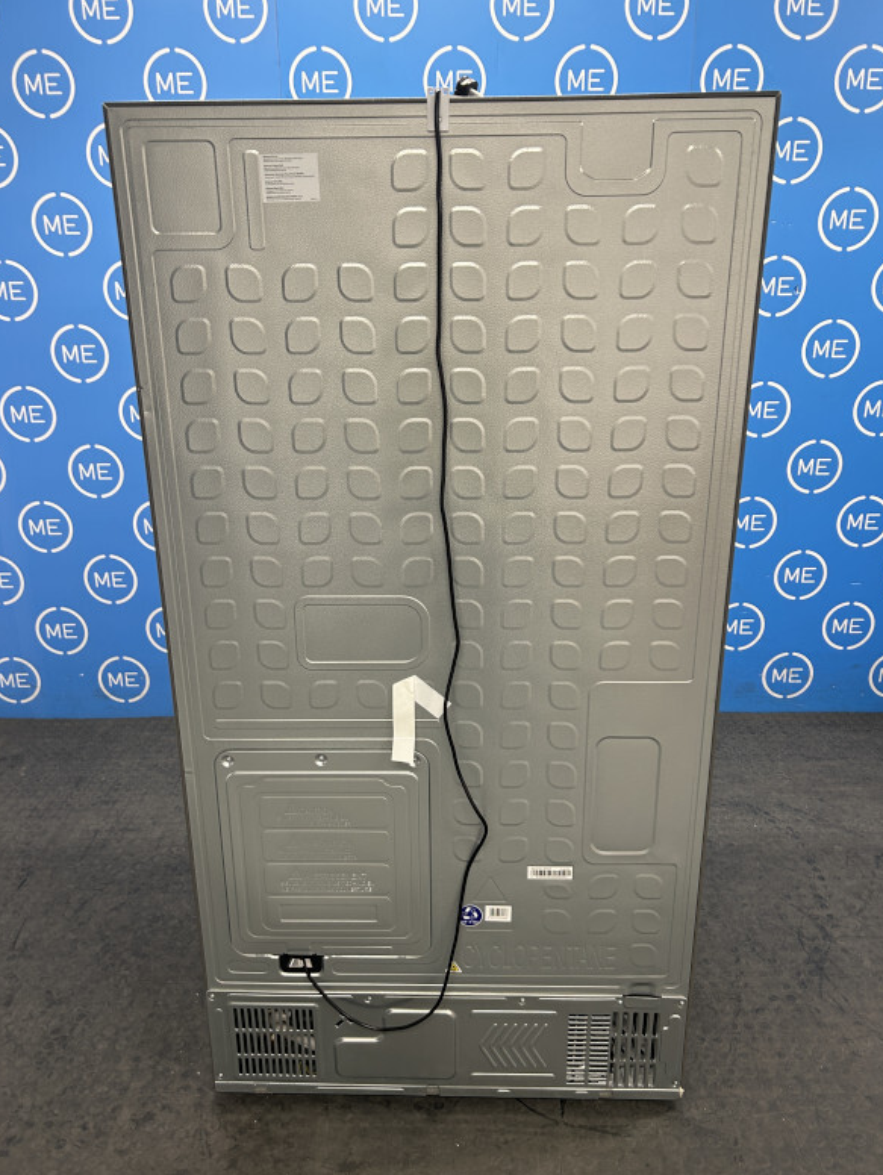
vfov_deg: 65.3
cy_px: 606
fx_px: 917
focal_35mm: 27
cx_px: 452
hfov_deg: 51.4
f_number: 1.5
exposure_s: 1/50
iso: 80
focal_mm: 5.7
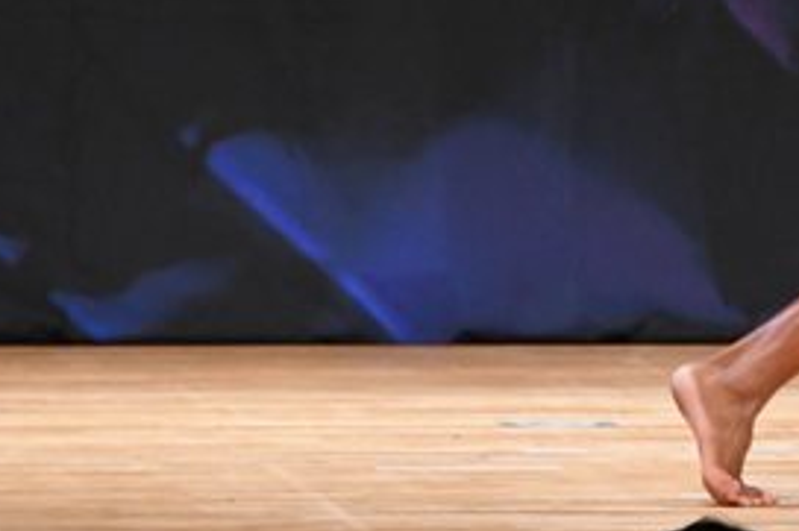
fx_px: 16125
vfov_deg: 1.9
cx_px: 1091
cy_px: -111
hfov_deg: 2.8
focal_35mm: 727
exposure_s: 1/400
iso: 3200
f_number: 5.6
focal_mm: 170
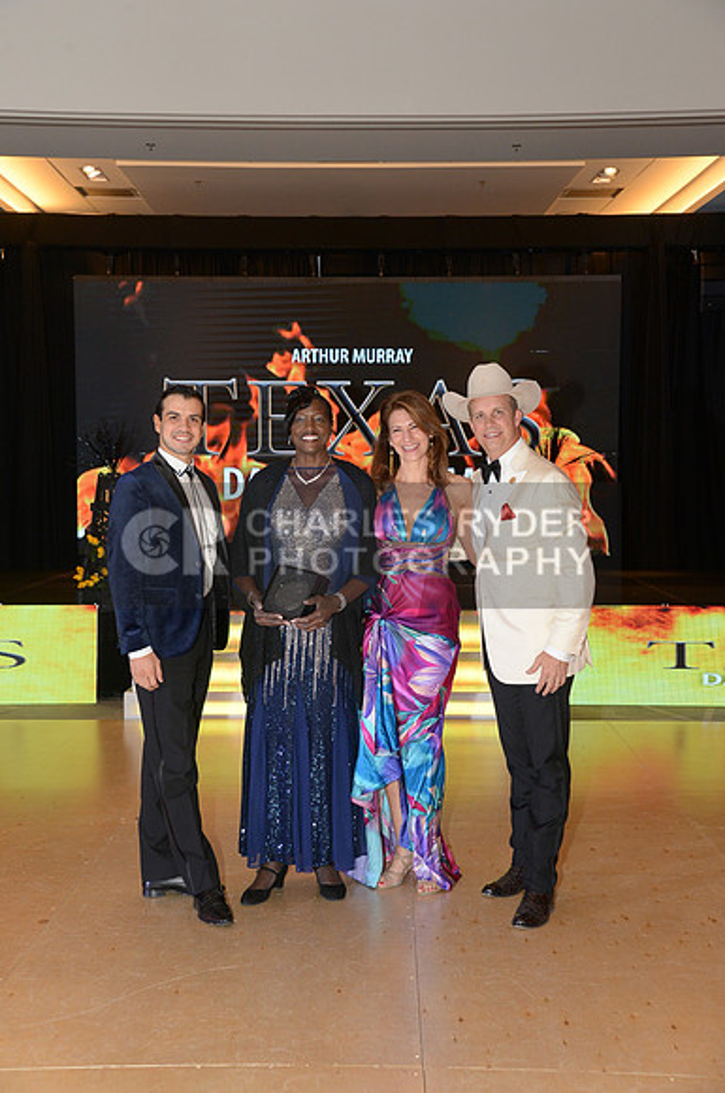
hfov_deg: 28.0
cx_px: 362
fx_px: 1454
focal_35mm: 48
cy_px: 546
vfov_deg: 41.2
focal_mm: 48
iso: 1600
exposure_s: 1/250
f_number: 6.3
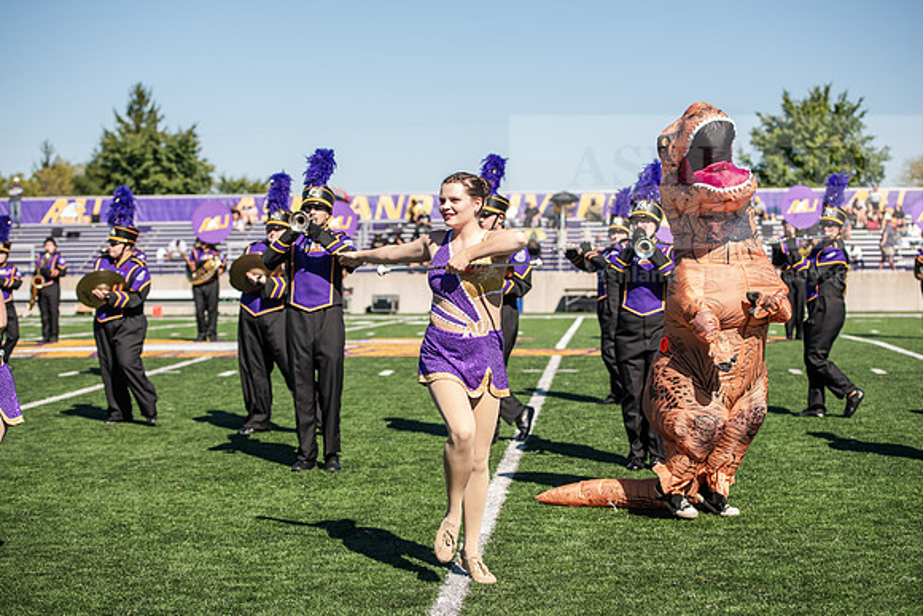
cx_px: 462
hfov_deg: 28.8
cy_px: 308
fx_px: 1795
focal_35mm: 70
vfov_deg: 19.5
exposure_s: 1/320
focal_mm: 70
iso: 50
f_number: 4
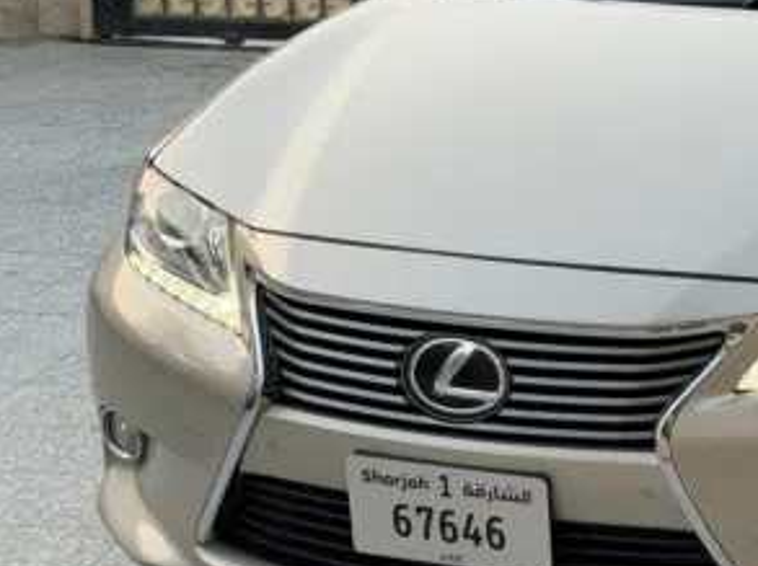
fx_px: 2296
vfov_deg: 14.1
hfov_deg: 18.1
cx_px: 805
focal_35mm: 105
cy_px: 271
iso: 80
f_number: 1.78
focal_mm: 6.76
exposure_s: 1/188
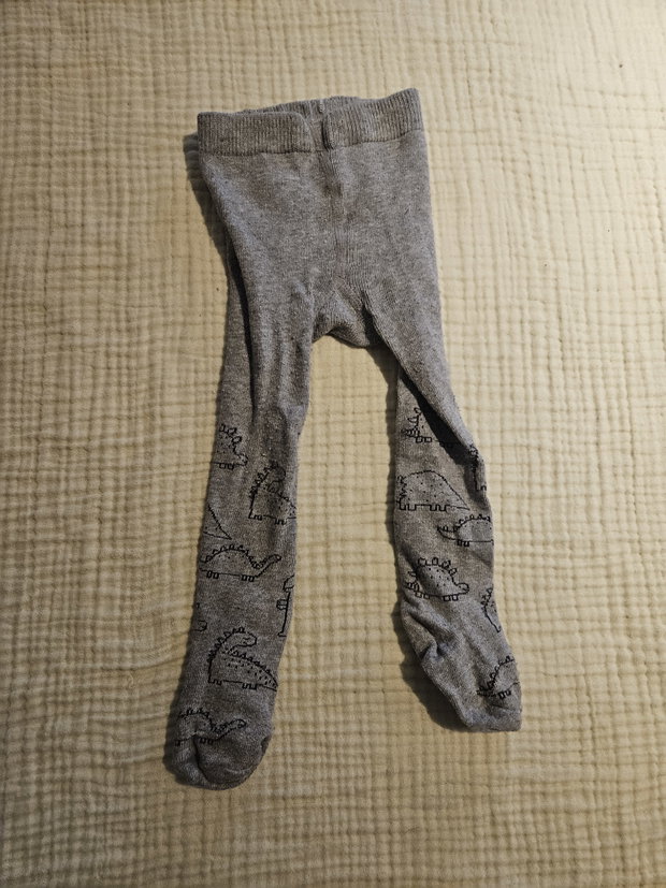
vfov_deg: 73.9
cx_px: 333
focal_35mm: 23
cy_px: 444
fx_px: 590
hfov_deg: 58.9
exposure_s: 1/100
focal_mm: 5.4
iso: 500
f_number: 1.8
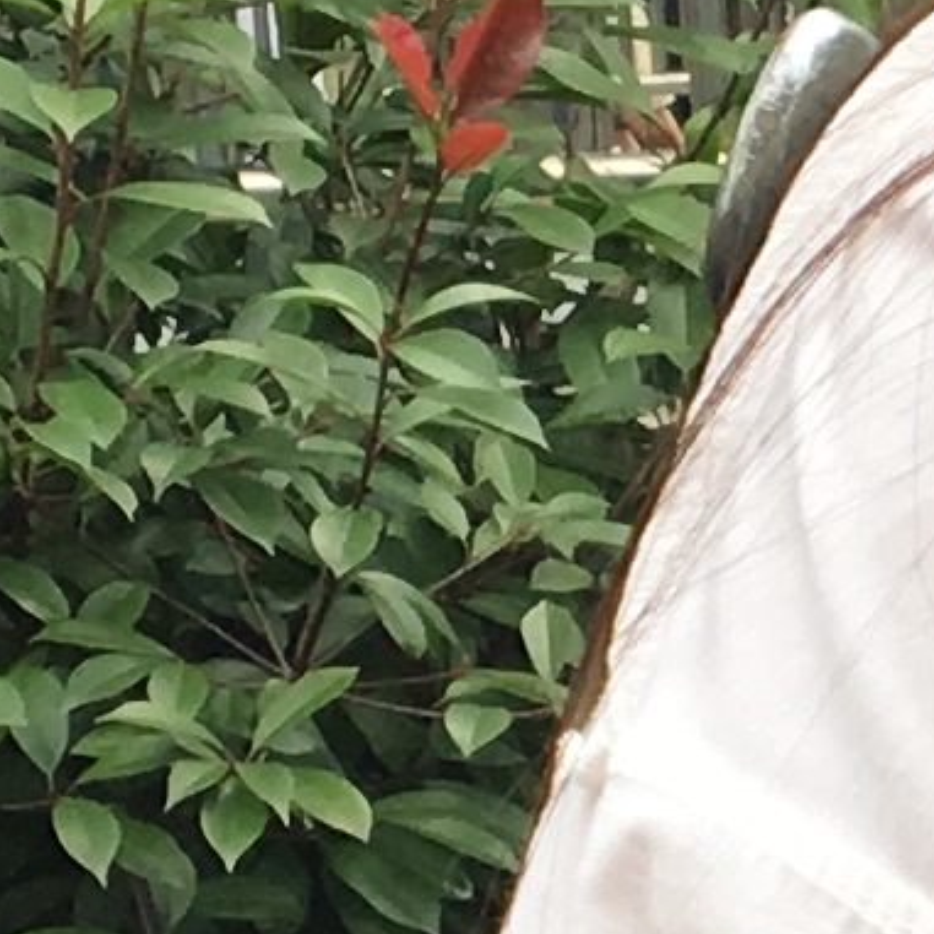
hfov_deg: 6.3
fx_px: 8273
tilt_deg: -5.6
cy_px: 738
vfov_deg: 6.5
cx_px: 1638
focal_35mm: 271
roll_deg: +2.8
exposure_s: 1/549
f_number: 2.2
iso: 25
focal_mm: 4.15
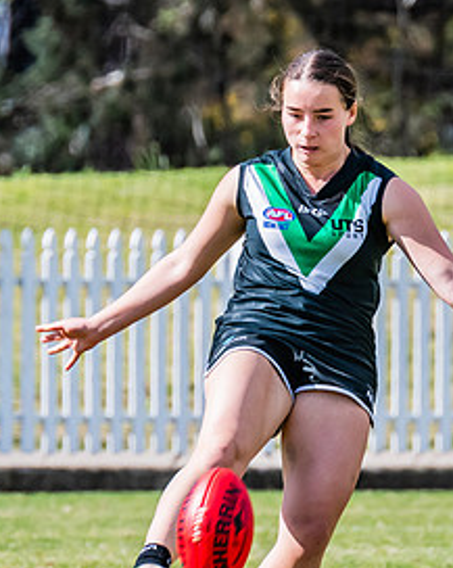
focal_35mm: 1427
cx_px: 319
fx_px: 23955
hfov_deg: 1.1
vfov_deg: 1.4
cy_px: 515
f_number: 10
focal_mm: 420
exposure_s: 1/1250
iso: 800
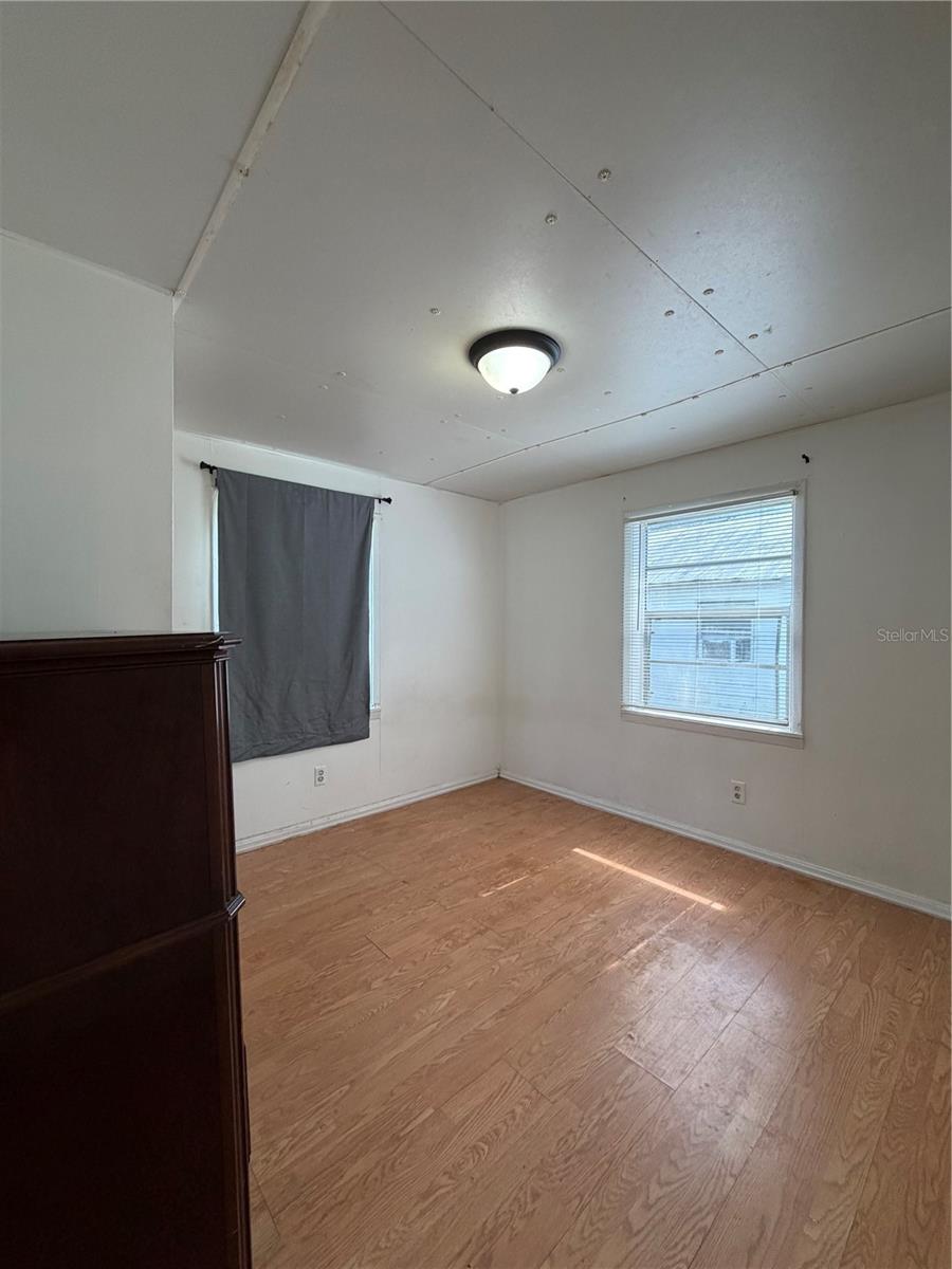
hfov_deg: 85.7
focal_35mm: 14
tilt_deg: -1.1
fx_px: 513
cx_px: 476
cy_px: 634
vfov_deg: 102.1
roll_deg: +0.2
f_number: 2.2
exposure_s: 1/120
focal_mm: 2.22
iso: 250
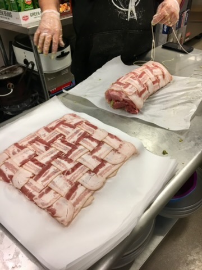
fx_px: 226
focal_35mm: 29
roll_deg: +2.3
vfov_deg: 61.7
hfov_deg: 48.2
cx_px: 101
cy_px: 135
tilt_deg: -41.6
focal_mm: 4.15
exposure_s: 1/30
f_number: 2.2
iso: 32
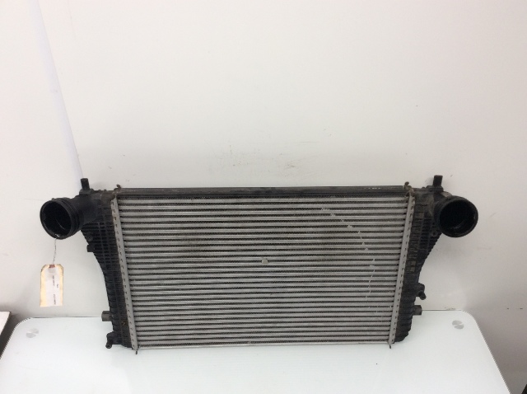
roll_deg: -0.1
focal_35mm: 32
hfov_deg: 56.9
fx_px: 486
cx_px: 264
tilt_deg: -36.3
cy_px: 197
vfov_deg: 44.1
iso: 32
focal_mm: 3.3
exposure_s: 1/40
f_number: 2.4
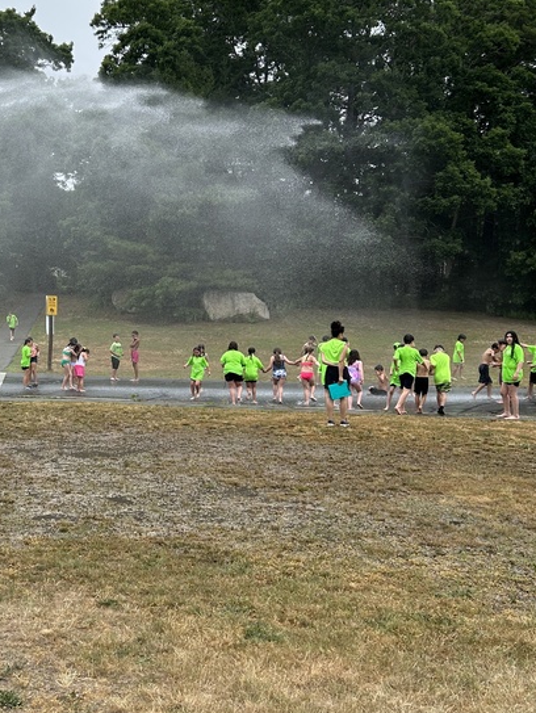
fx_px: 1010
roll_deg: -1.2
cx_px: 141
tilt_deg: -1.6
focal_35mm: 49
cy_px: 328
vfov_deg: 38.9
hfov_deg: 29.3
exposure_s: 1/1449
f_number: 1.5
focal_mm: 5.7
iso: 50
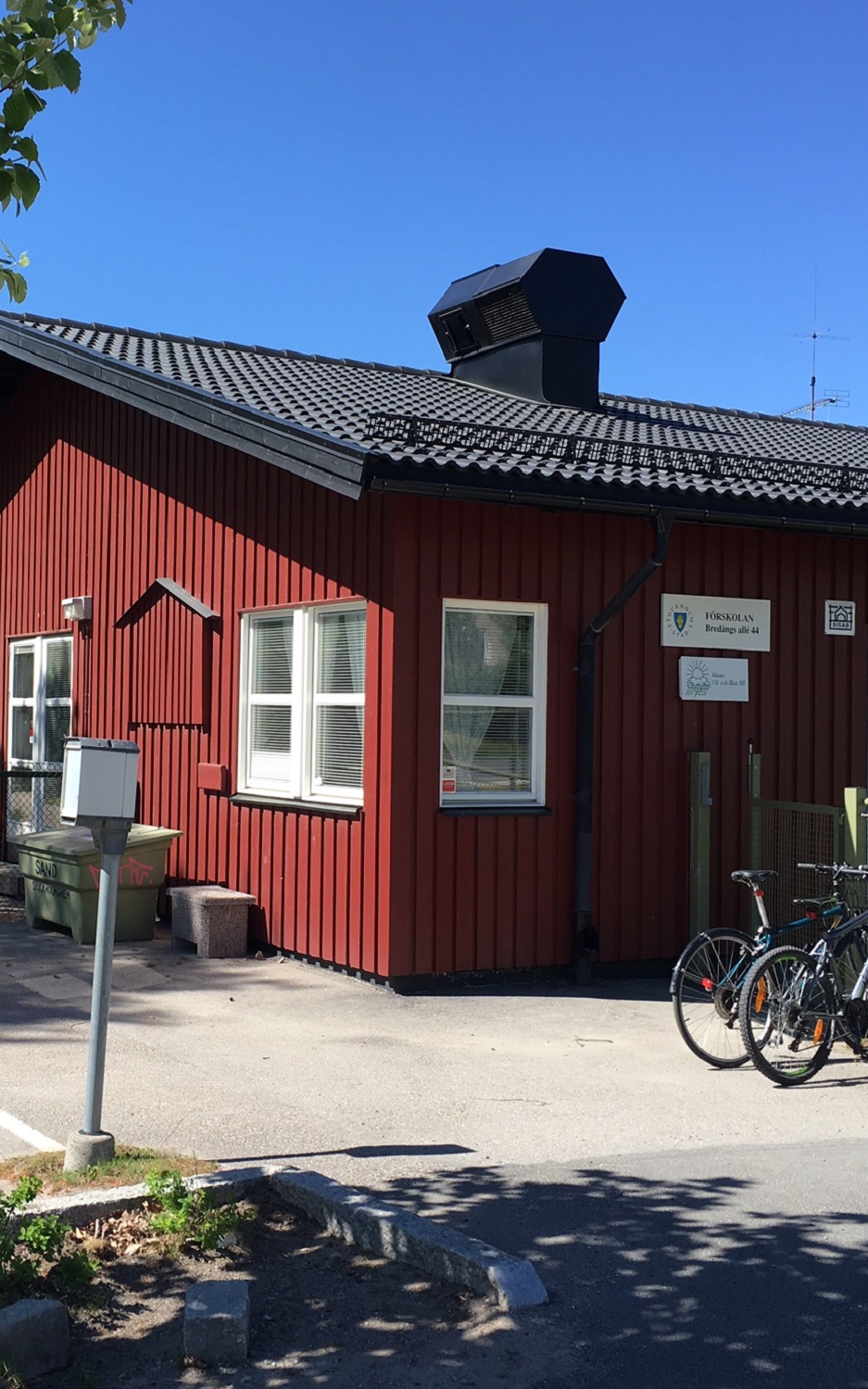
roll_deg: -0.5
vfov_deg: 47.2
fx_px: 1590
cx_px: 257
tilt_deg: +0.7
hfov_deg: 30.2
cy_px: 679
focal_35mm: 42
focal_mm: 4.15
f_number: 2.2
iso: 25
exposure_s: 1/818
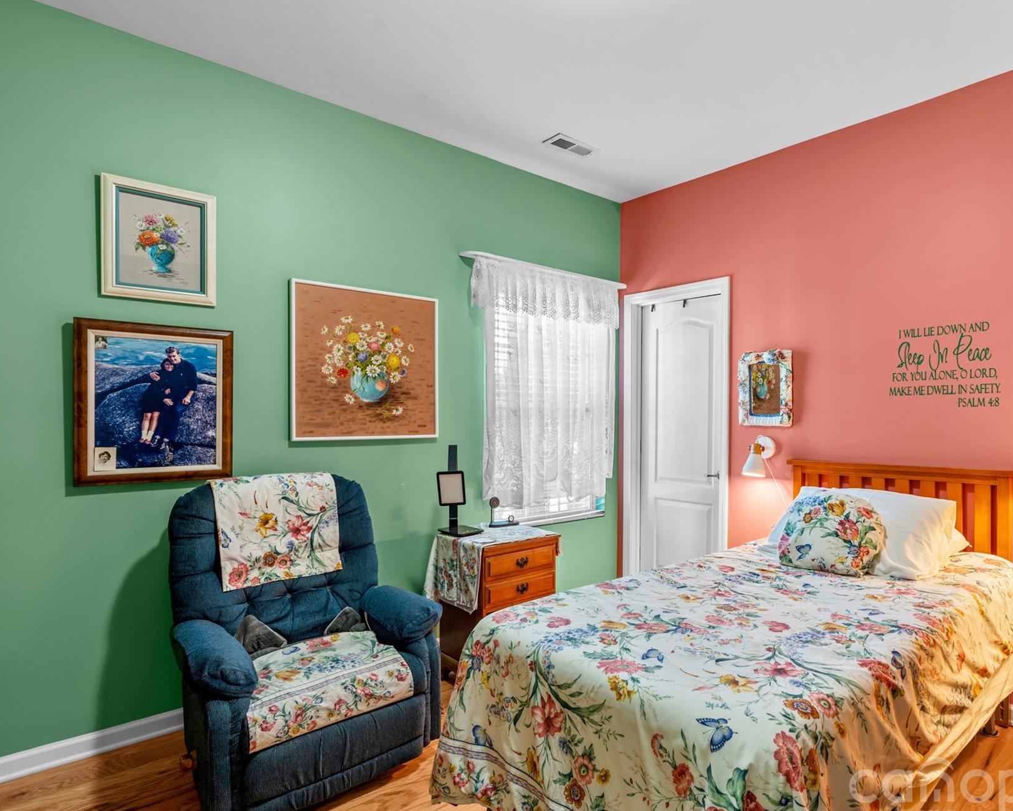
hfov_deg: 82.7
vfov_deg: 70.9
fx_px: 570
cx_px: 585
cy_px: 406
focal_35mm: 19
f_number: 8
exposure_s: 1
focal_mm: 16
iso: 100
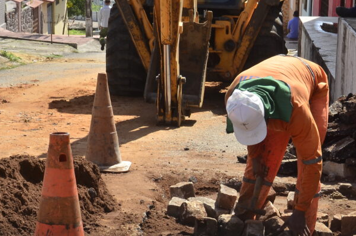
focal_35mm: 97
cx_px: 247
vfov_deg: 13.9
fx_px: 957
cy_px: 195
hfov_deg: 21.0
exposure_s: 1/125
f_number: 18
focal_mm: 38
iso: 400
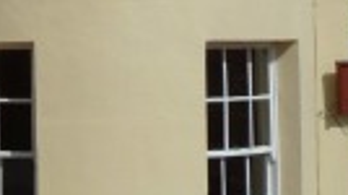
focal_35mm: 133
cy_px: -5
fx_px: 1226
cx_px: -242
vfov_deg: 9.0
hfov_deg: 14.5
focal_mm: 5.3
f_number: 8
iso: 100
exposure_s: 1/640
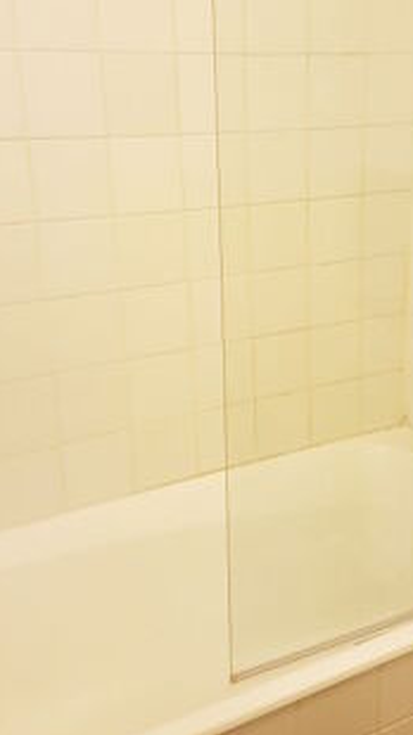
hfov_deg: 30.3
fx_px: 761
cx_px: 259
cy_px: 314
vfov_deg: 51.5
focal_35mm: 39
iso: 200
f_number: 1.7
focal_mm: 4.2
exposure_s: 1/20
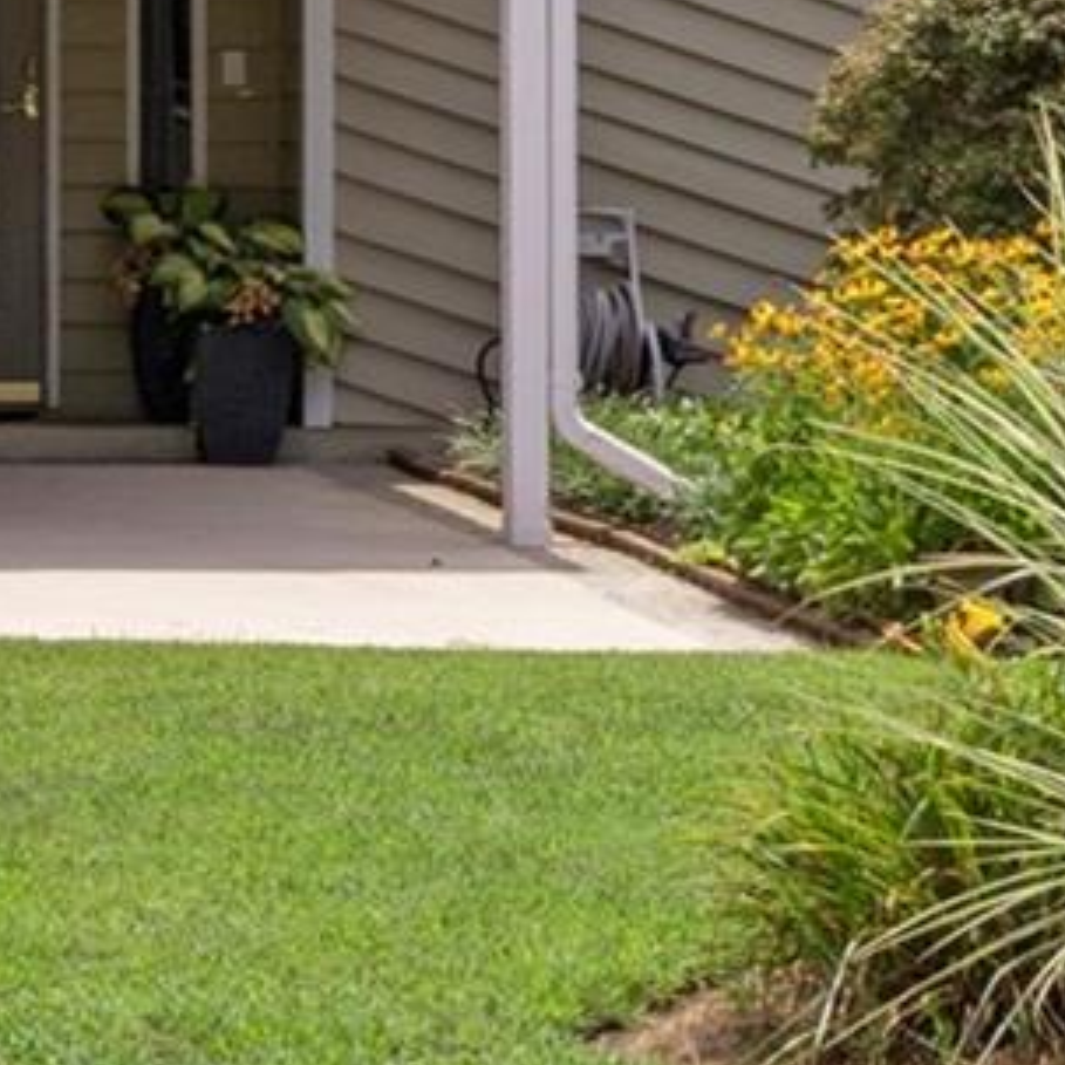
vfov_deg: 8.8
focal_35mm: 198
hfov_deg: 8.6
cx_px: -580
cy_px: 37
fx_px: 6887
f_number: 13
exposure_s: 1/200
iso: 100
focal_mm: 34.5
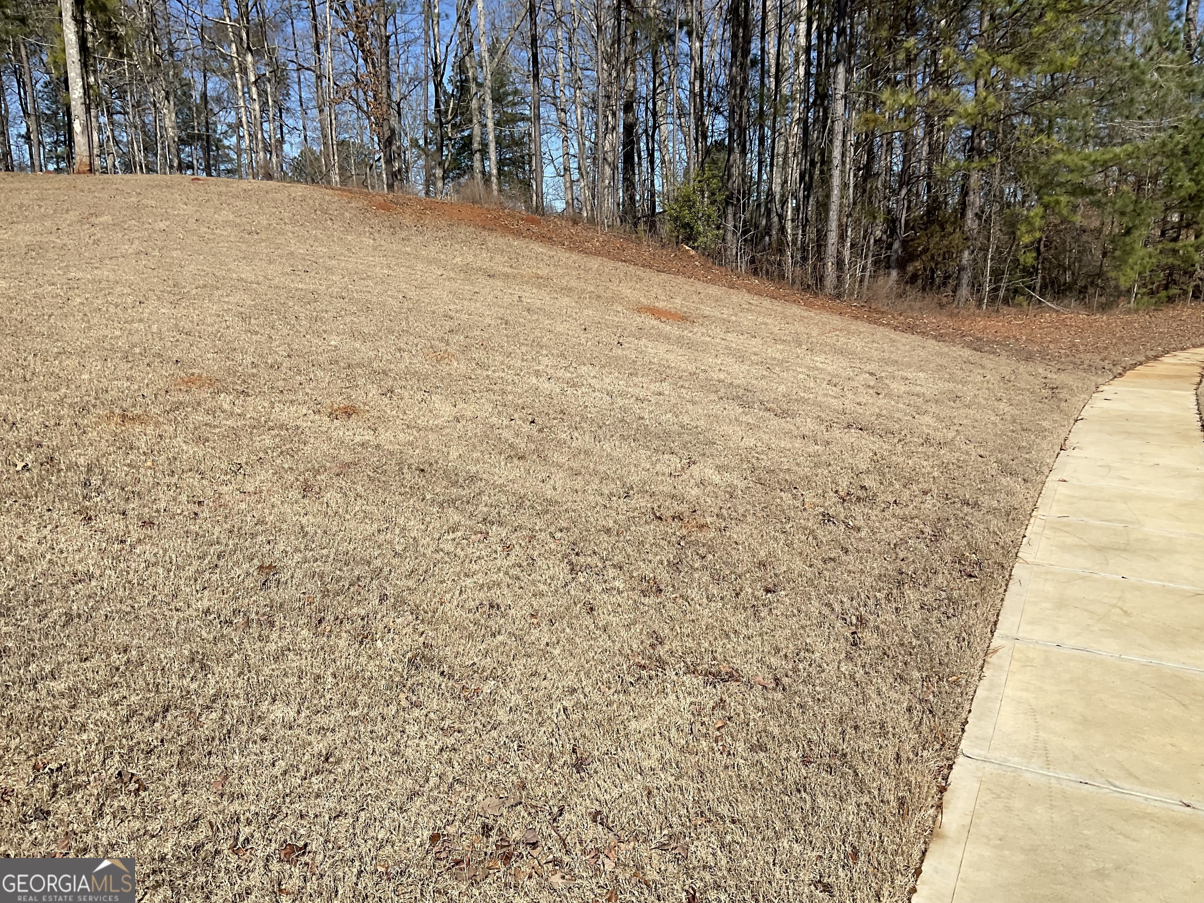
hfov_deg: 61.7
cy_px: 452
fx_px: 1009
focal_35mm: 29
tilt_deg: -9.3
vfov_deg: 48.2
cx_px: 602
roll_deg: -0.4
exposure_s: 1/2667
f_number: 1.8
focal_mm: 3
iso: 16
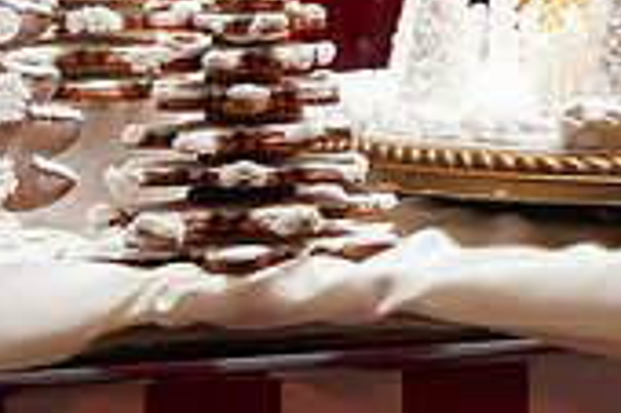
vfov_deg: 11.8
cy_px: -256
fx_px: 1878
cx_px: 760
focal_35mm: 109
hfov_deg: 17.8
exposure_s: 1/125
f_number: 2.8
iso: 1000
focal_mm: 32
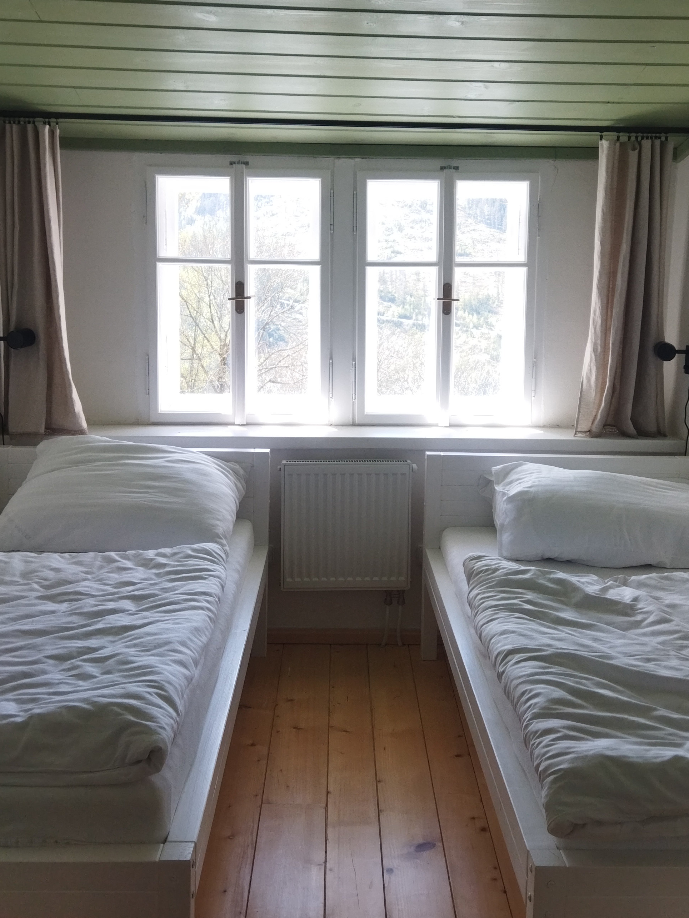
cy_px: 383
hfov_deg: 34.3
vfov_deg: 44.6
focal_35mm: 42
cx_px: 372
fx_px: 1114
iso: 100
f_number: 1.79
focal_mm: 4.71
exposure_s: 1/146
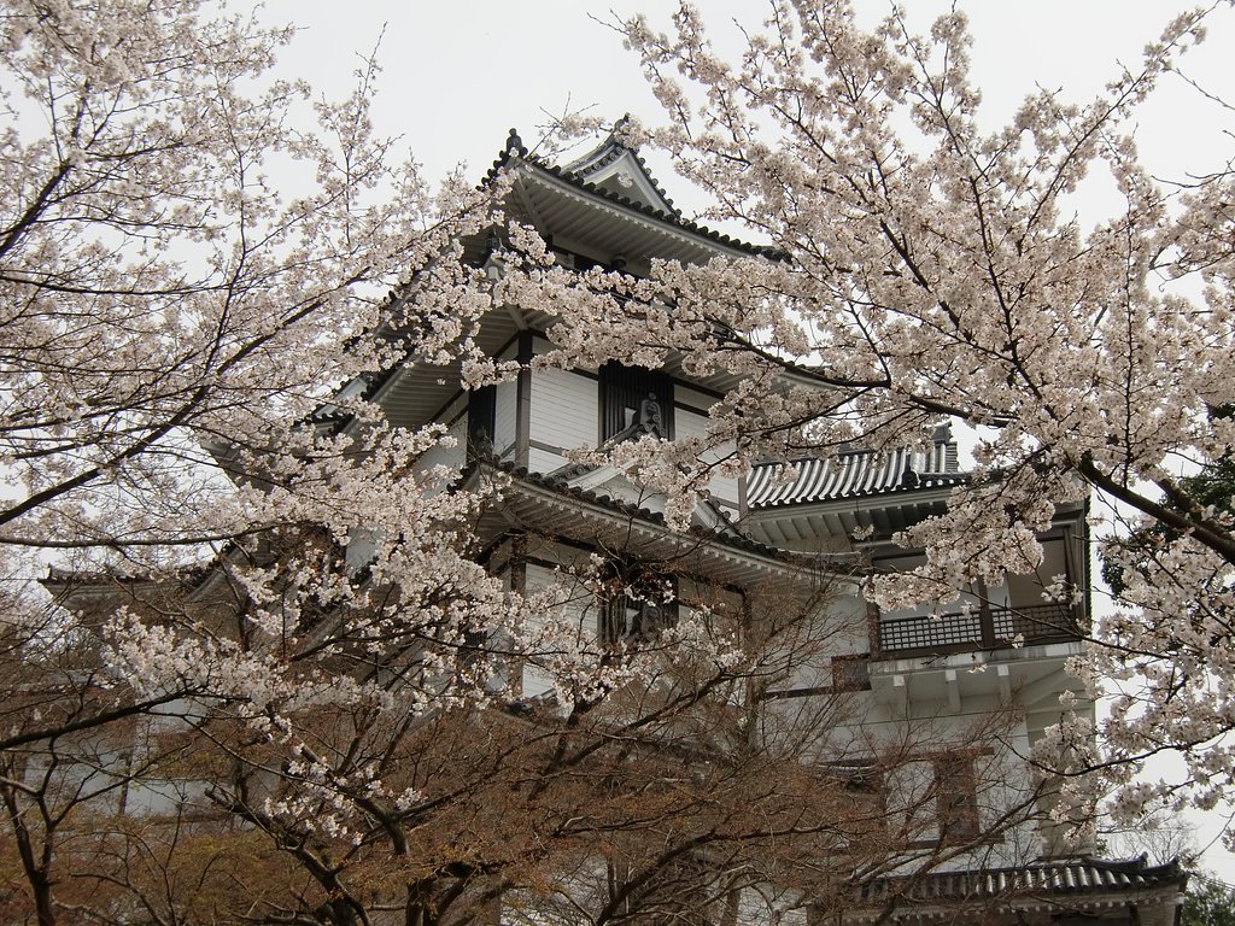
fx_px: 1677
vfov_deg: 30.9
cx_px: 618
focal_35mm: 47
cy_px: 463
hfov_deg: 40.4
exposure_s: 1/800
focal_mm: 8.4
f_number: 4
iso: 64
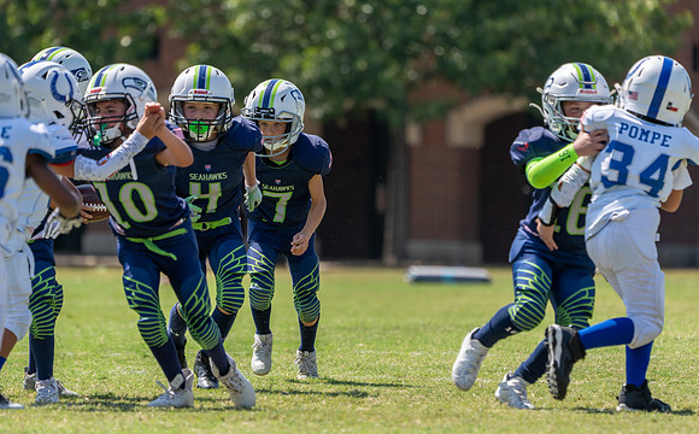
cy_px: 233
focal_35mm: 415
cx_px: 319
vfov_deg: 3.2
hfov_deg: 5.1
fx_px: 7883
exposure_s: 1/1250
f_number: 5.6
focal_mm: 339
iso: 320
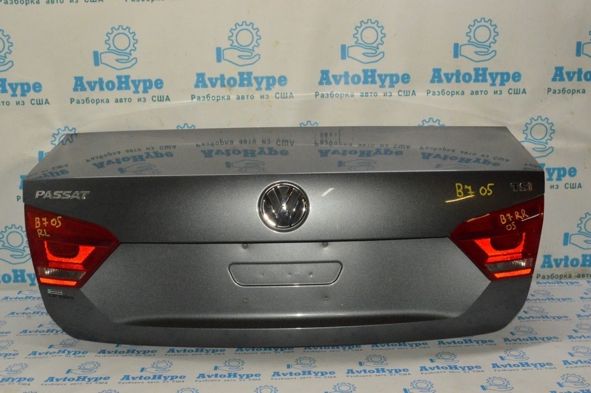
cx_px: 296
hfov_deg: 51.3
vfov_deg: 35.4
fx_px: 615
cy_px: 196
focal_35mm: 38
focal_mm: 25
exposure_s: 1/200
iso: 6400
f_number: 16
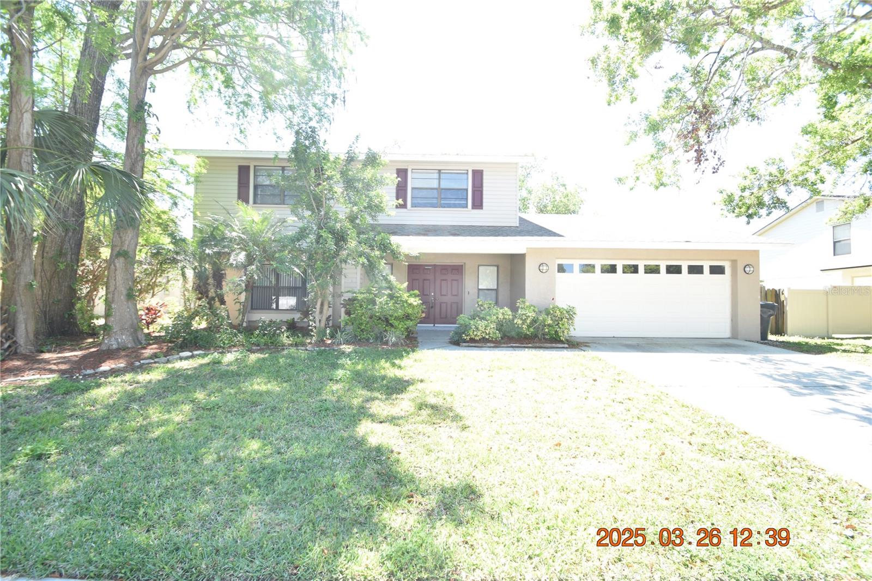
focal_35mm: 15
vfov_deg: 77.3
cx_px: 436
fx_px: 363
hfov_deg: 100.4
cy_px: 290
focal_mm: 10
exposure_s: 1/160
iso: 400
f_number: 6.3
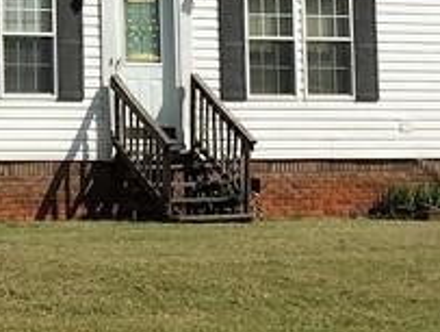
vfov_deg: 10.1
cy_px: -15
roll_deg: -0.3
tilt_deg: +0.4
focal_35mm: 146
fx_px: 1859
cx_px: -254
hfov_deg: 12.7
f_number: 2.2
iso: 32
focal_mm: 4.15
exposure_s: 1/3968
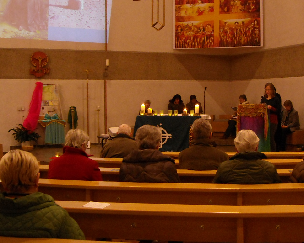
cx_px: 191
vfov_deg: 27.3
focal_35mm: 55
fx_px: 495
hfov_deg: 34.0
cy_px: 62
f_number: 2.8
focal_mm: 5.7
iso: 208
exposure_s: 1/8
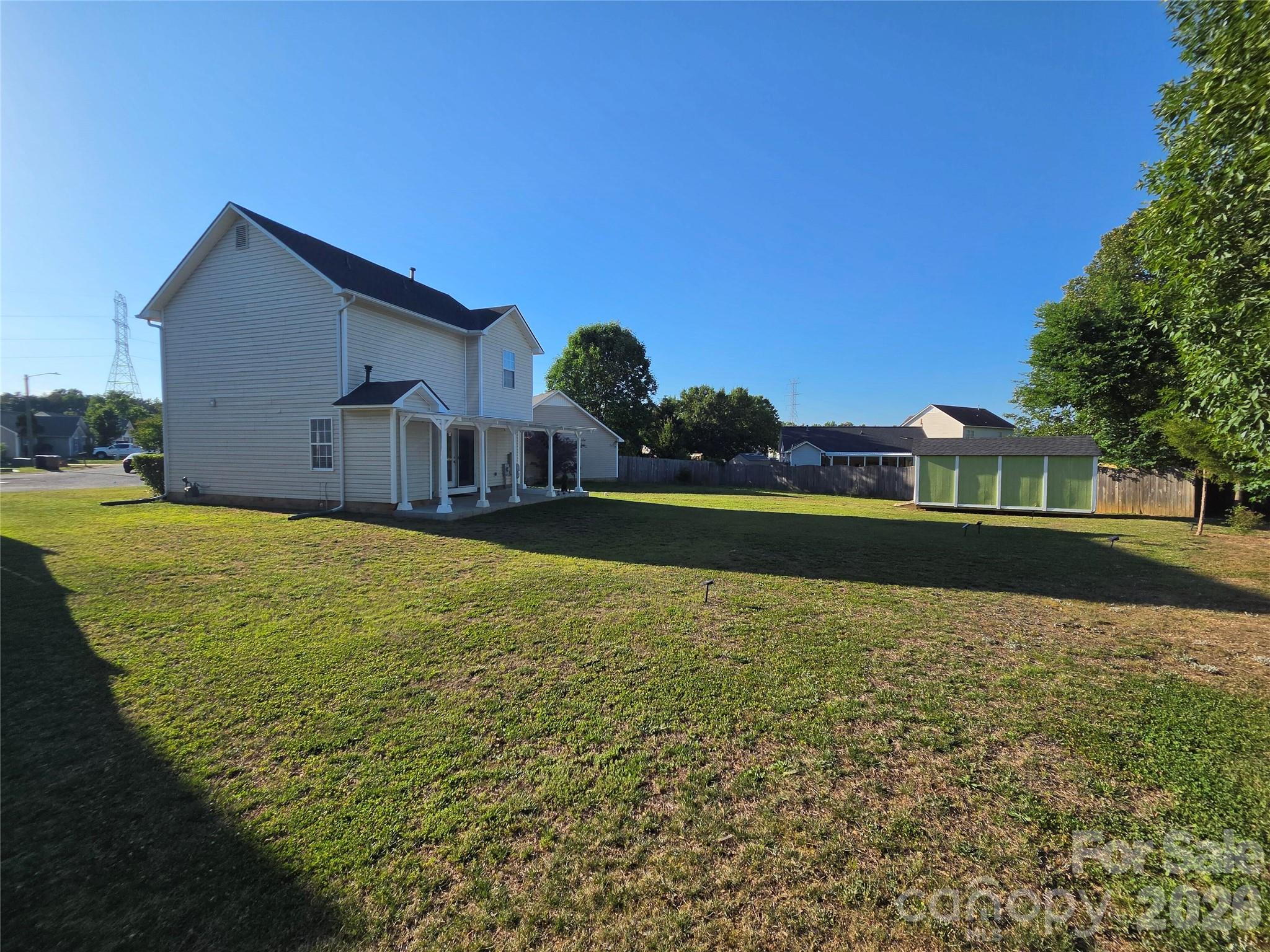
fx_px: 477
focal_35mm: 13
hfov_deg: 106.2
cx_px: 635
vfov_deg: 89.9
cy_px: 476
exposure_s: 1/3493
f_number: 2.2
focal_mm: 2.2
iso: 100
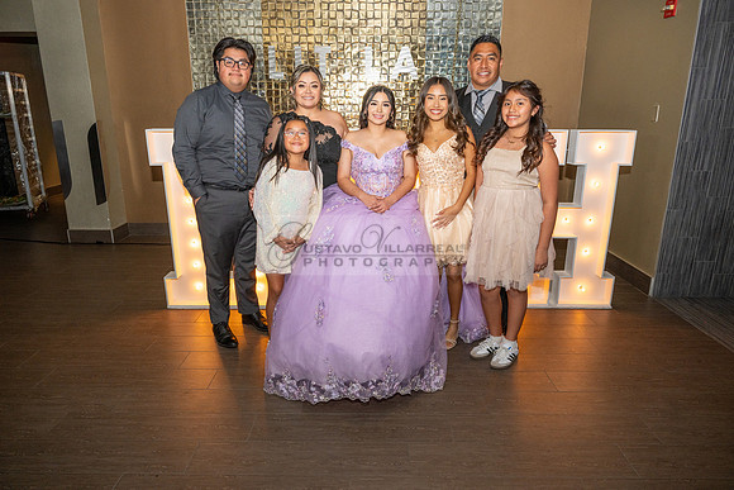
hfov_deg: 73.7
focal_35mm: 24
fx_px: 489
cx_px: 367
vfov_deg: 53.2
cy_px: 245
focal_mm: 24
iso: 640
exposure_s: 1/125
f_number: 5
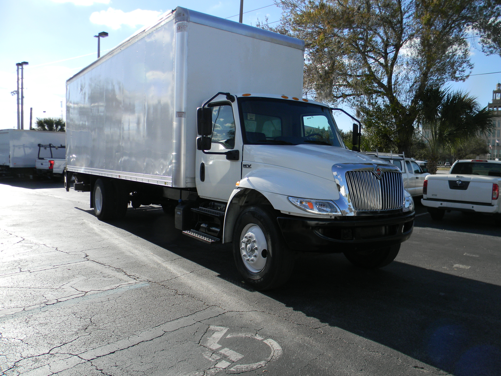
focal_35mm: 28
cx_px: 250
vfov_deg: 49.7
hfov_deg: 63.4
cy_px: 188
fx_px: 405
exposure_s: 1/692
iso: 80
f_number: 3.5
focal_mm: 5
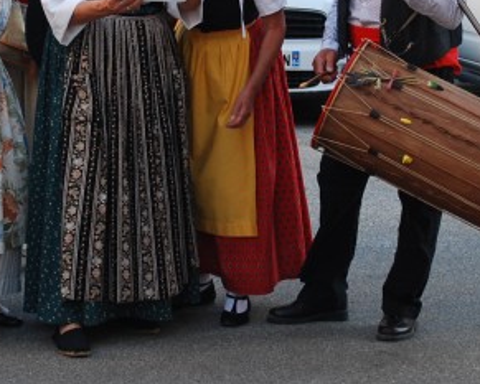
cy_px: 38
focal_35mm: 130
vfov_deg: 11.8
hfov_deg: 14.8
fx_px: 1847
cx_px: 237
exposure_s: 1/80
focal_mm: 30
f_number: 4.8
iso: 200
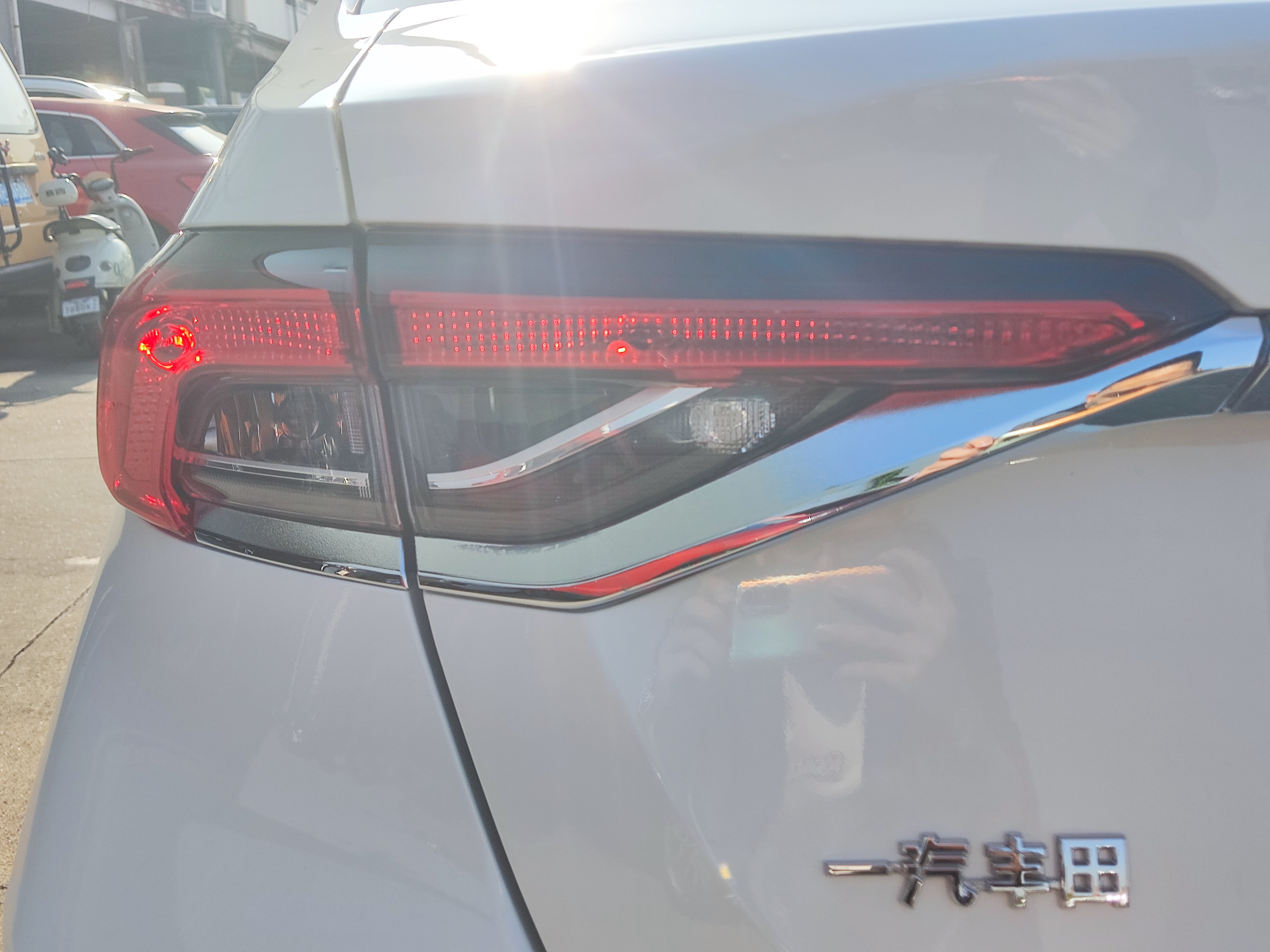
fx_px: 1284
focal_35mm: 35
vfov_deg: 40.7
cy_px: 476
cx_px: 635
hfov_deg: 52.6
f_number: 1.79
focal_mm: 4.71
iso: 50
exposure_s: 1/1919
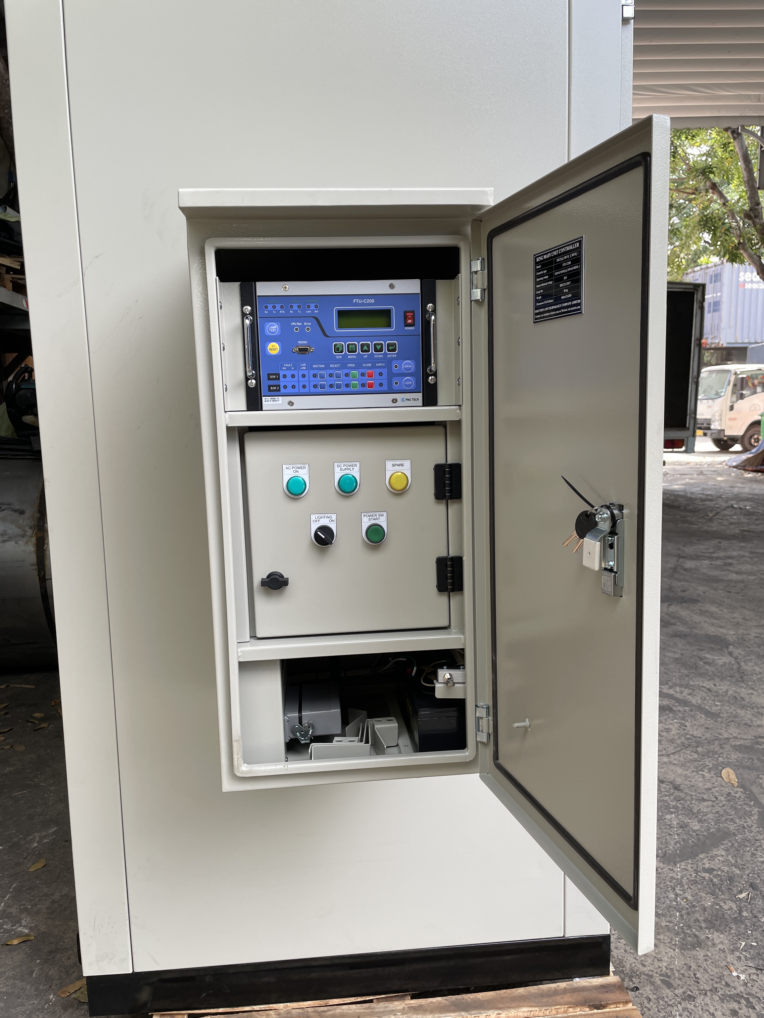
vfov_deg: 67.3
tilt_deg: -7.3
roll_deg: +1.2
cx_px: 382
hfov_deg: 53.1
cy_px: 509
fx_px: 765
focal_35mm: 26
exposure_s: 1/154
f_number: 1.6
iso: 32
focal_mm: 4.2
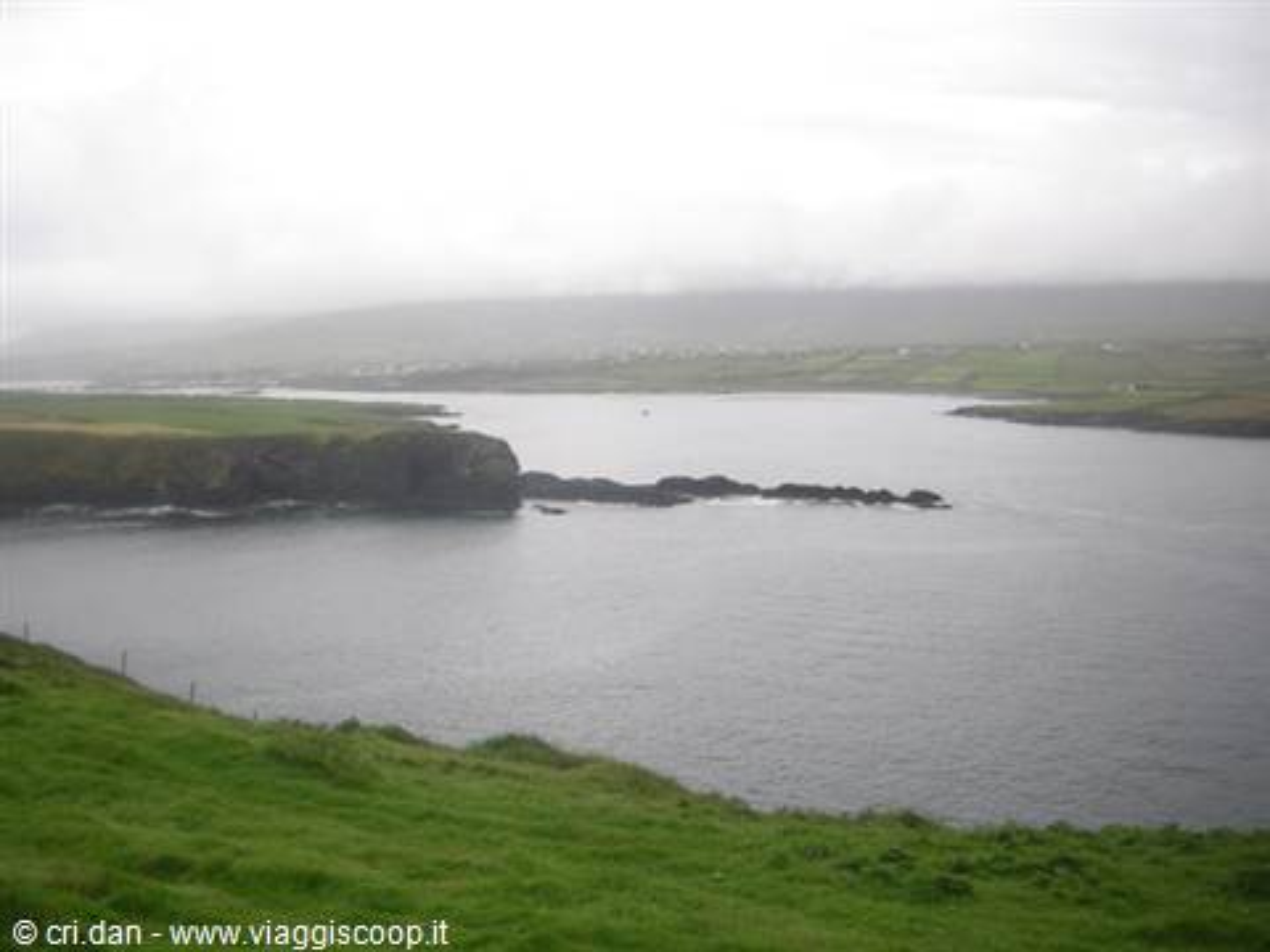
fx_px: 1321
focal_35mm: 36
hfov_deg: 51.4
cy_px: 476
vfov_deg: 39.7
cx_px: 635
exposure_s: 1/680
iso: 64
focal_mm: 7.5
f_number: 2.7
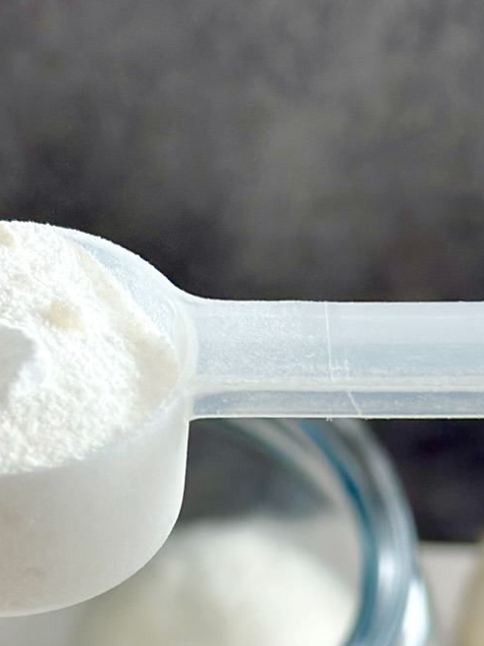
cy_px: 720
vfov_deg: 13.3
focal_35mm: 146
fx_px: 2724
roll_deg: +0.3
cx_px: 64
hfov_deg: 10.1
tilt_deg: -43.5
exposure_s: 1/125
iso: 80
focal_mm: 6.86
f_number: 1.78
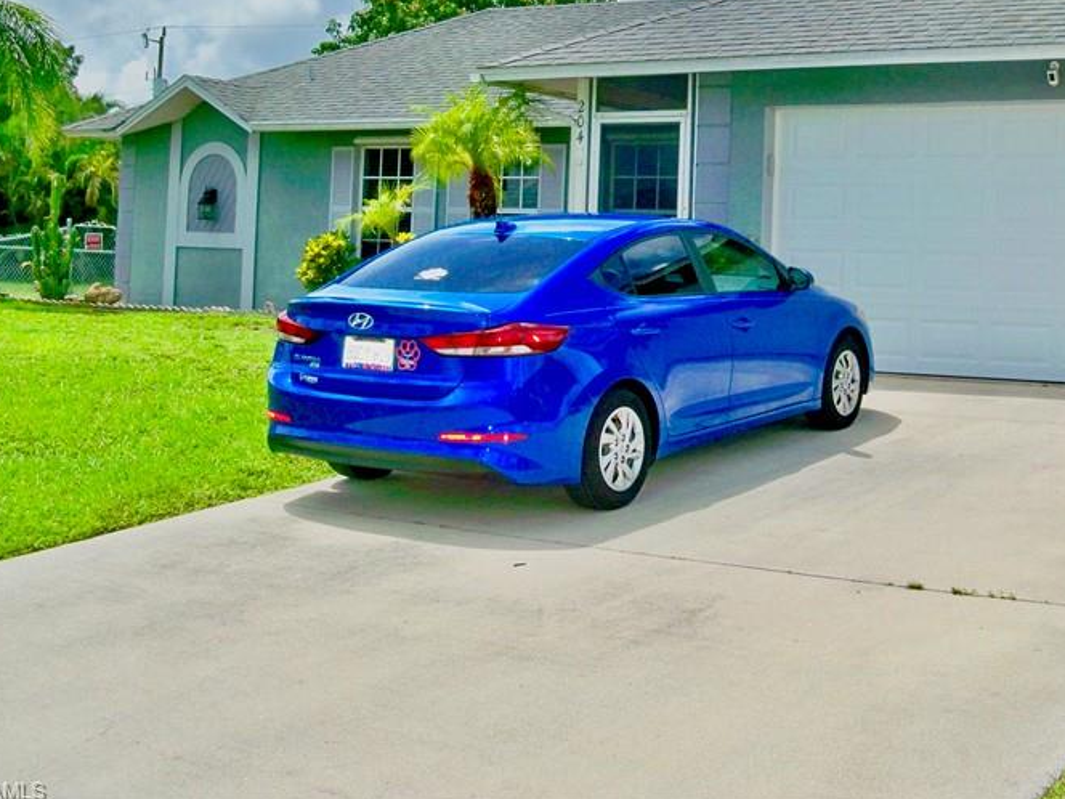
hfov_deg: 35.0
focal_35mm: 54
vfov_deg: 26.6
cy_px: 189
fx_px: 1661
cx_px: 747
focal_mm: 6.2
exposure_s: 1/1250
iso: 80
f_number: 3.5
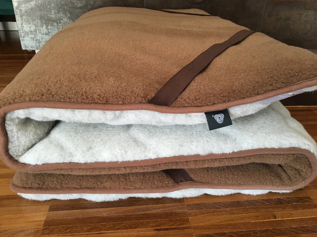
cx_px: 158
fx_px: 266
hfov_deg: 61.7
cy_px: 118
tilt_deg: -27.7
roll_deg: -1.7
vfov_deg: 48.2
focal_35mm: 29
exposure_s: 1/33
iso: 64
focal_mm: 4.15
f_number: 2.2
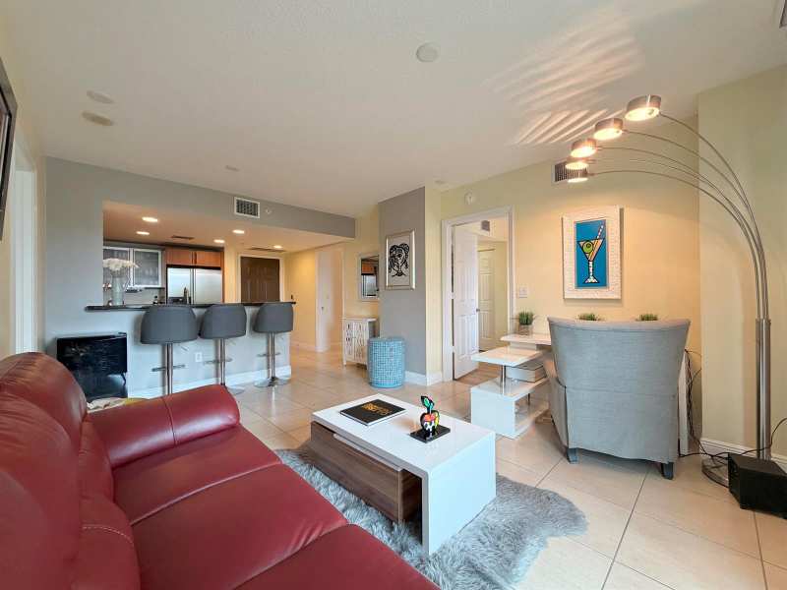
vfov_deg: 85.7
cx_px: 394
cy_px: 295
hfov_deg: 102.1
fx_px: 318
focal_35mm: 14
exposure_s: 1/120
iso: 320
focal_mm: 2.22
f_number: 2.2
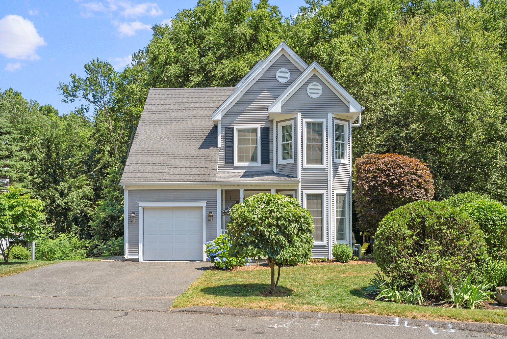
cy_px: 170
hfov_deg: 54.4
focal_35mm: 35
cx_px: 254
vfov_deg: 37.9
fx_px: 493
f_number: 10
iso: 80
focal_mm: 35
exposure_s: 1/80
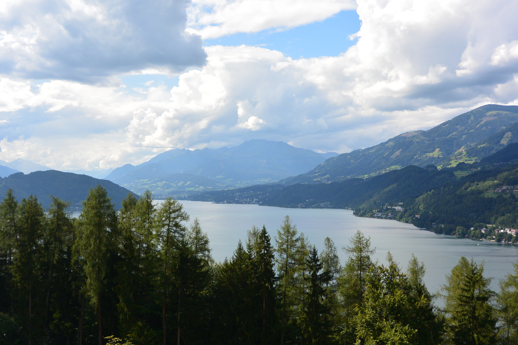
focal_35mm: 44
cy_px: 172
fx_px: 633
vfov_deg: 30.5
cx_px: 259
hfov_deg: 44.5
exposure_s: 1/800
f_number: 5
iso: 160
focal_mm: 16.3
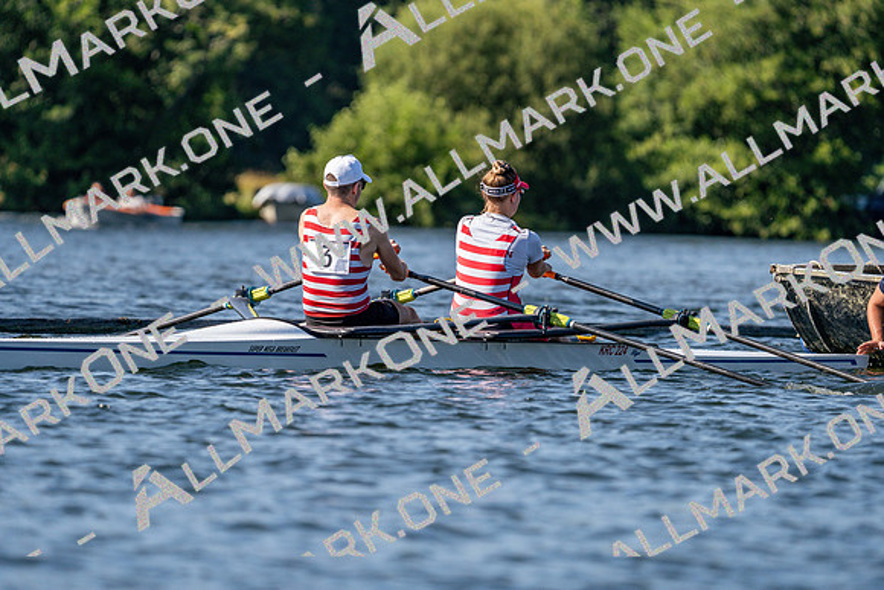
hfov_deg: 5.4
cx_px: 442
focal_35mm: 382
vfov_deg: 3.6
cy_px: 295
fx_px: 9382
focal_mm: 382
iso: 320
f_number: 6.3
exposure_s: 1/1600
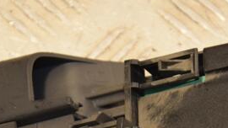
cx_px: 134
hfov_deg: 7.7
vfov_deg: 4.3
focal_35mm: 279
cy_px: 155
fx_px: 1687
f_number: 5.3
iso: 800
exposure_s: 1/200
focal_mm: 80
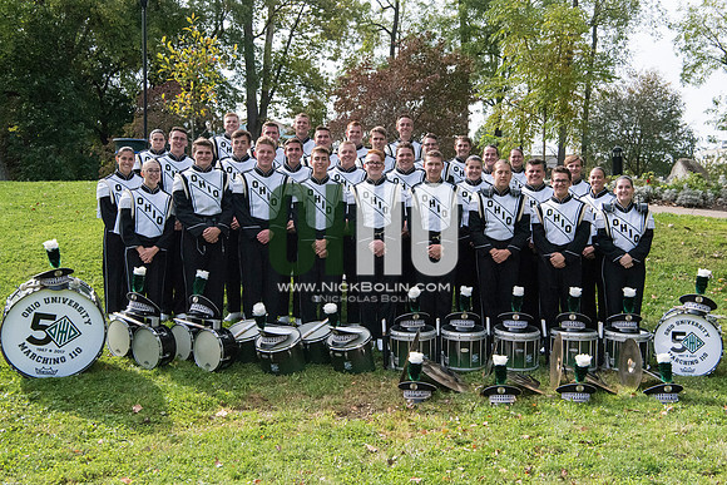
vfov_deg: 31.2
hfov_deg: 45.4
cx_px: 391
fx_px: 868
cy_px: 224
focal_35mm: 43
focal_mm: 40
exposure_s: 1/4000
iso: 4000
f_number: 8
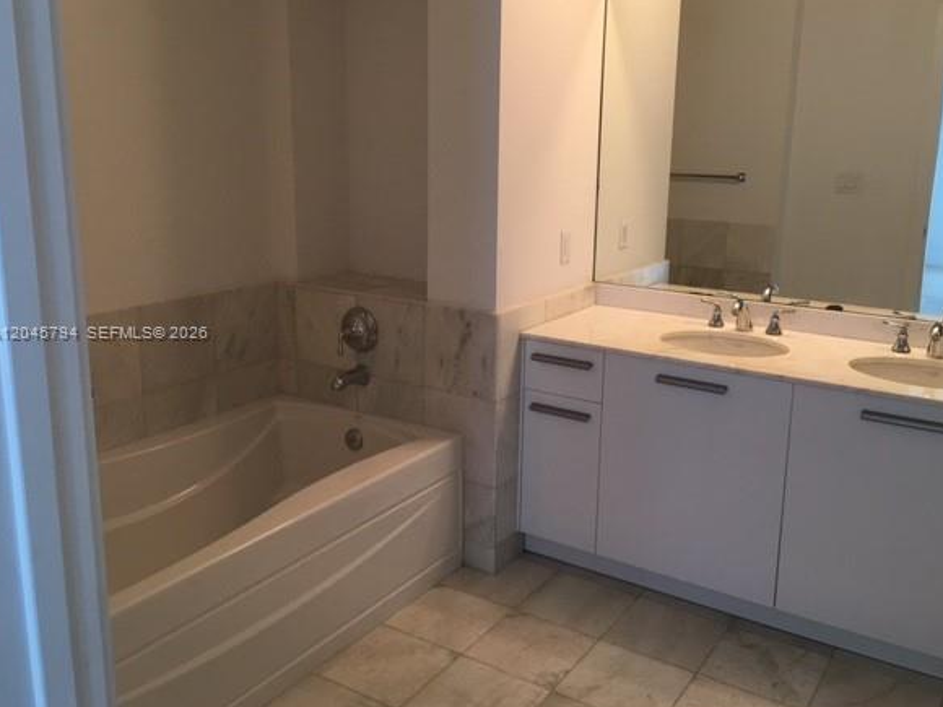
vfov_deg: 44.1
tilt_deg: -10.4
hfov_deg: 56.8
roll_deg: -0.6
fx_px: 872
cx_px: 506
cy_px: 333
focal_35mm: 32
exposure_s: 1/30
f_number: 2.2
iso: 32
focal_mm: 4.15
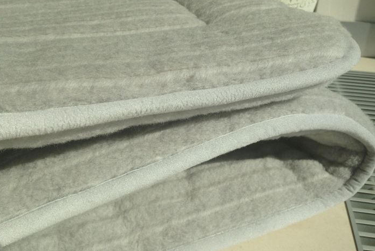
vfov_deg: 37.8
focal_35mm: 35
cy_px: 111
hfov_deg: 54.4
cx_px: 186
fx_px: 365
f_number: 2.4
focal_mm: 4.13
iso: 50
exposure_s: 1/3012
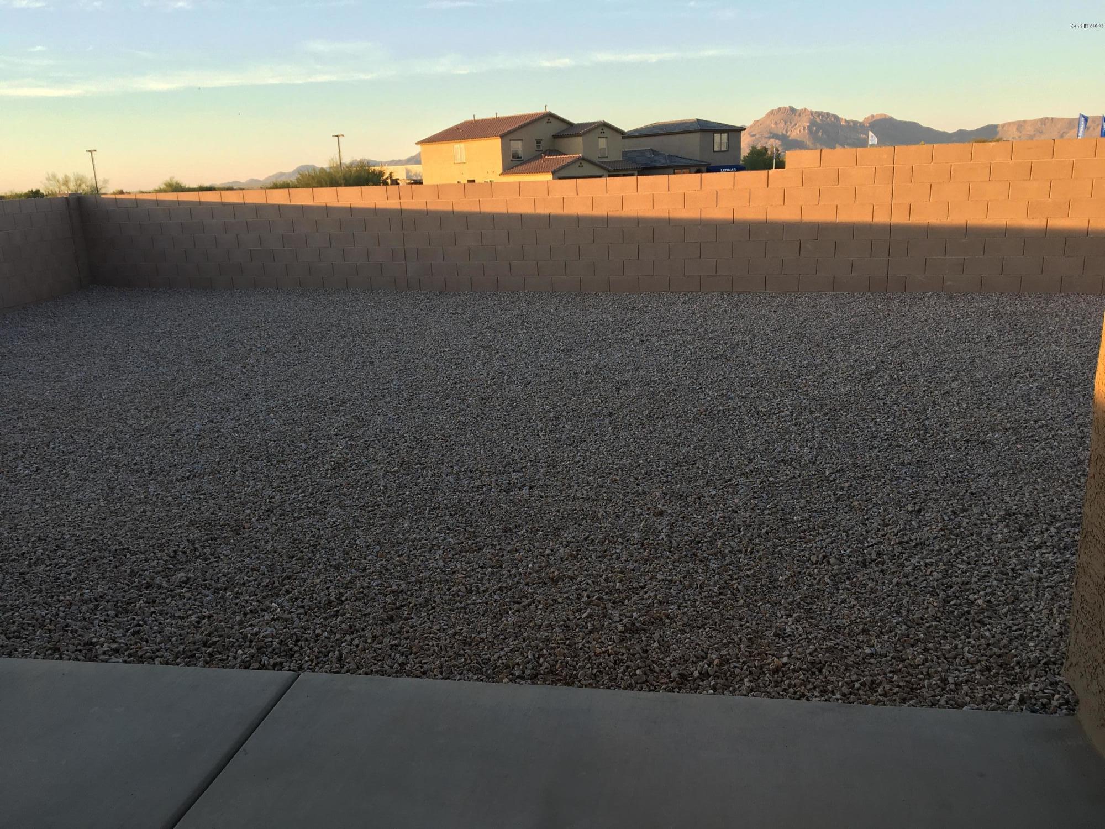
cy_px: 414
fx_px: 926
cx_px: 552
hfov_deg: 61.7
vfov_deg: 48.2
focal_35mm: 29
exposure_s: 1/158
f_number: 2.2
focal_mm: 4.15
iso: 25
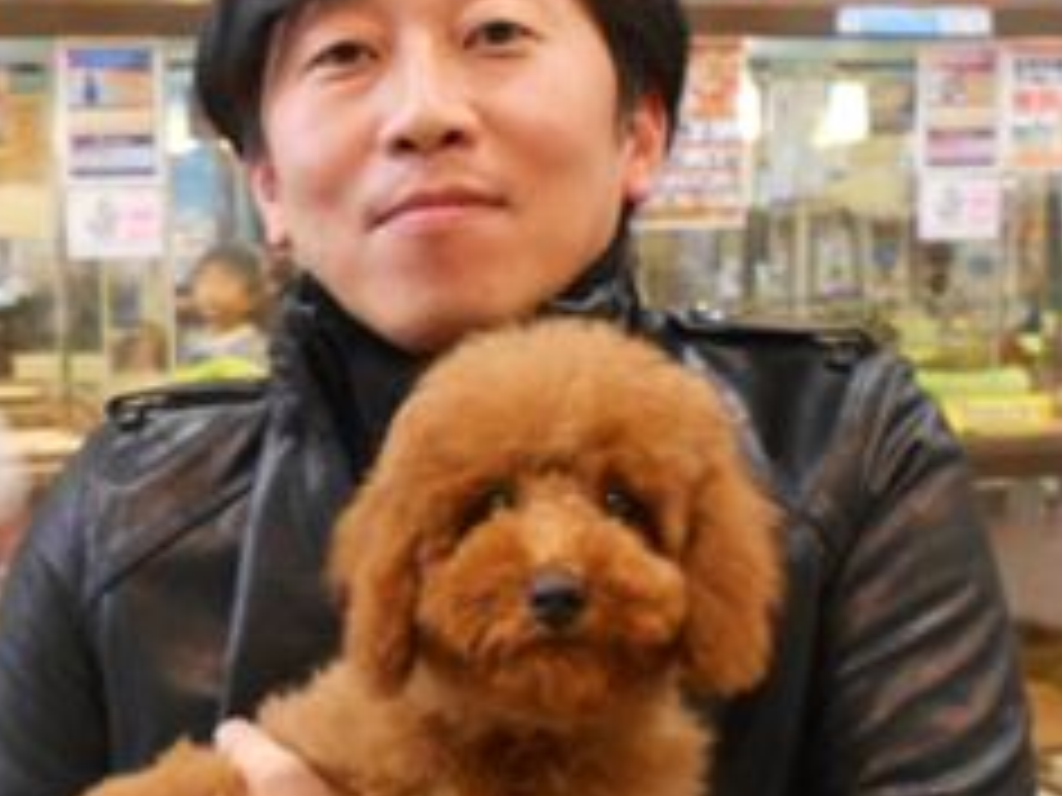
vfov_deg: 22.2
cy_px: 459
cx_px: 374
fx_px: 2025
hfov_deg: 29.2
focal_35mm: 66
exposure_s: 1/25
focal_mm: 4.6
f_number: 3.2
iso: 400
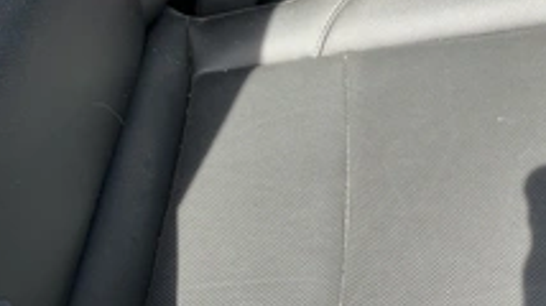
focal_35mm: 59
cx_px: 439
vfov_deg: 20.3
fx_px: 854
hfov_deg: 34.4
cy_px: 204
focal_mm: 3
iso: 20
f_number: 1.8
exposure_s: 1/183
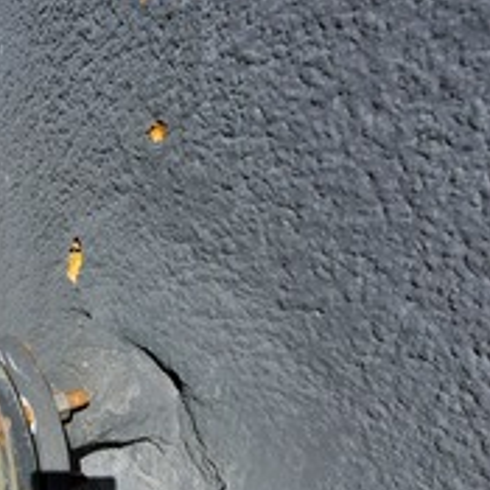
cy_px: 329
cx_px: 78
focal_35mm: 35
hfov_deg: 44.3
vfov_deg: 46.4
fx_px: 561
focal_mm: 1.8
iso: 50
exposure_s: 1/766
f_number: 2.2
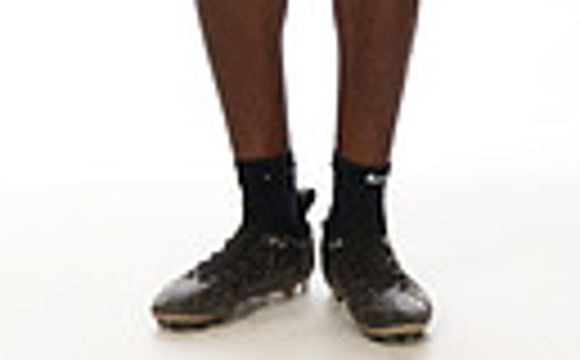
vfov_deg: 8.4
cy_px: -554
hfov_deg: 15.0
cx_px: 180
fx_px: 2192
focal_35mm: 139
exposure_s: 1/250
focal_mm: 39
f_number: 8
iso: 640
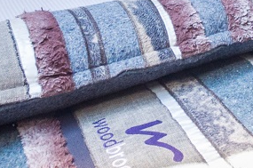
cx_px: 317
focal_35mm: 79
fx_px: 554
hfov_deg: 23.2
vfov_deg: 14.1
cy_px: -180
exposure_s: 1/20
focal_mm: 10
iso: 640
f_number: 8
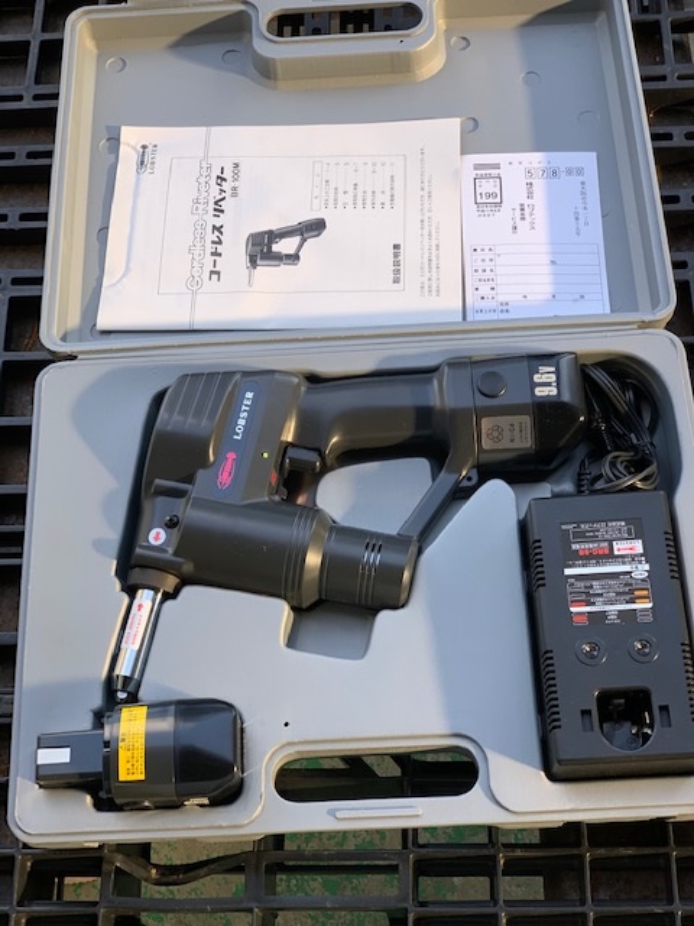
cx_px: 347
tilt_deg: -65.5
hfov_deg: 28.0
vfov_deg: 36.8
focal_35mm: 52
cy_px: 463
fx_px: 1390
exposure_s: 1/74
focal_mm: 6
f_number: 2.4
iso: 16
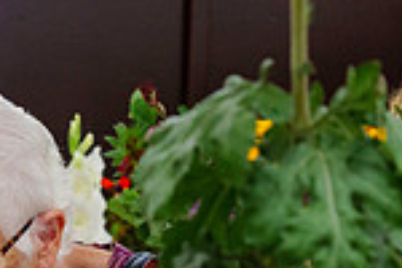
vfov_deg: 5.8
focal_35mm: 232
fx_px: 2590
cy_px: 457
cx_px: -153
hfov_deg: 8.7
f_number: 5.6
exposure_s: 1/160
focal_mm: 60
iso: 5000
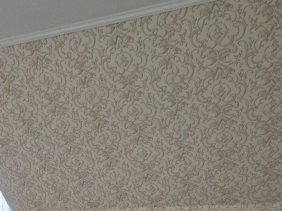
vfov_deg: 23.3
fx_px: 415
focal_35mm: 51
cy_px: 311
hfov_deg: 36.4
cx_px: 63
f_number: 1.8
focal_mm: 5.54
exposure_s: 1/100
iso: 200
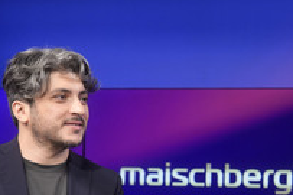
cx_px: 207
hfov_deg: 20.3
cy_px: 181
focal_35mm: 100
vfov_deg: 13.5
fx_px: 813
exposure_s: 1/160
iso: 640
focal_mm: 30
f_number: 2.2
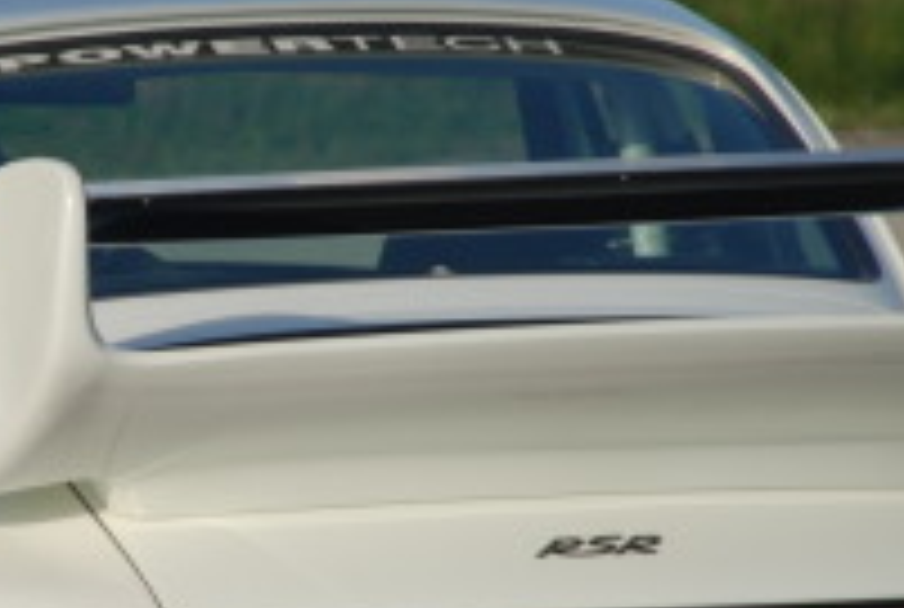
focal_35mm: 643
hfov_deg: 3.2
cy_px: 405
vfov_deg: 2.2
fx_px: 16172
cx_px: 79
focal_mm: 135
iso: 100
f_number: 5.6
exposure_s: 1/320
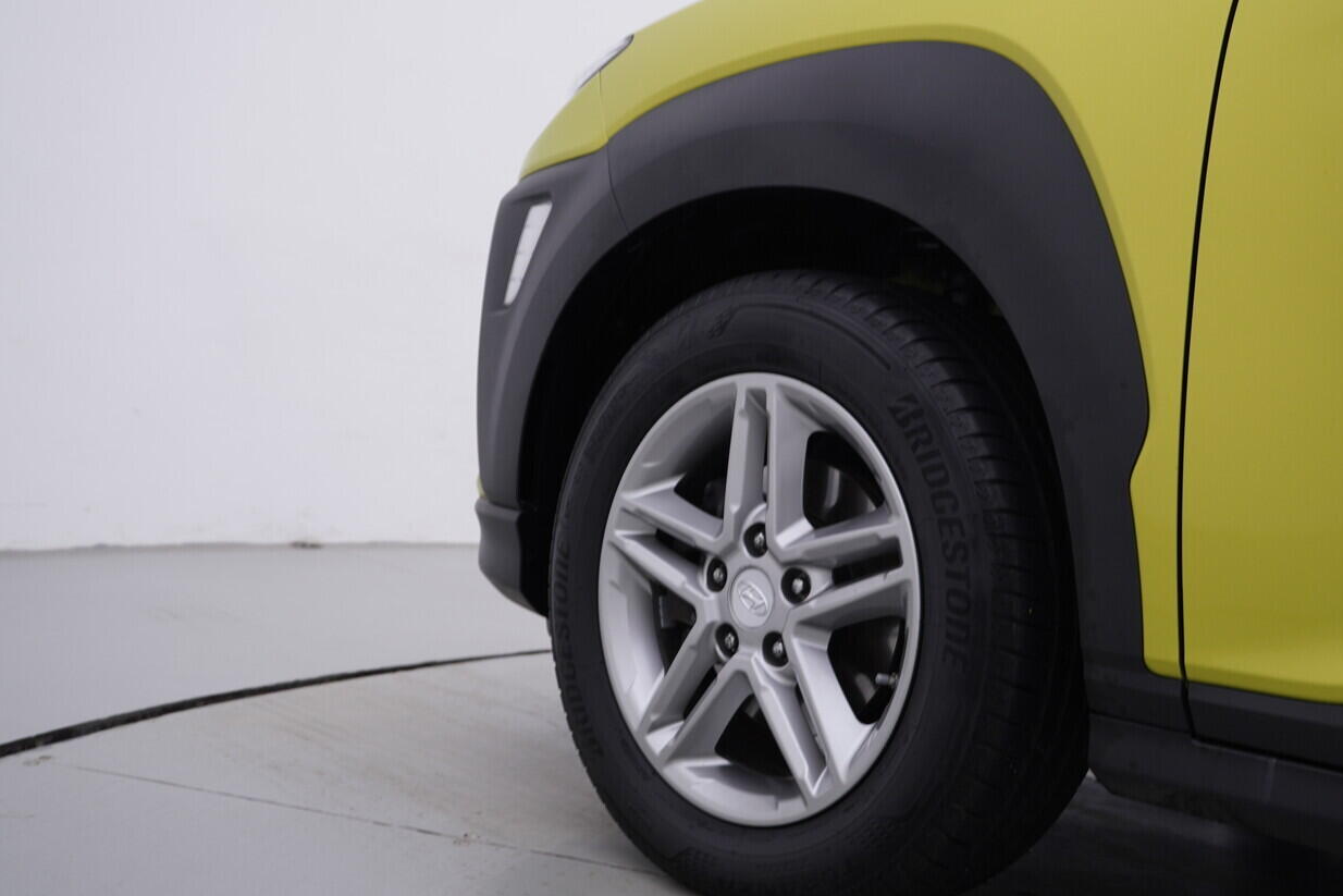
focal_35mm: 42
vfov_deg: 31.9
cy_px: 505
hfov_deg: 46.4
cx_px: 713
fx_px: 1567
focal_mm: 24
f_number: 4
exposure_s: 1/80
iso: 125
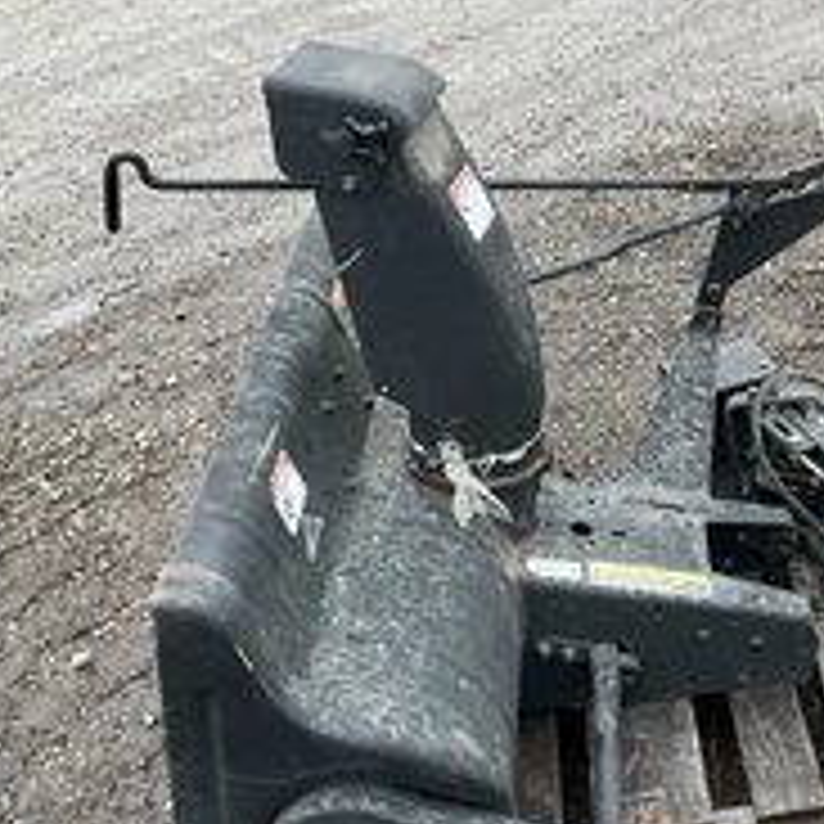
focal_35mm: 56
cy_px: 549
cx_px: 630
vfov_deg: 30.3
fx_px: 1508
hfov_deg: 30.0
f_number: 1.8
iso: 20
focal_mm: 3
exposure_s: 1/122
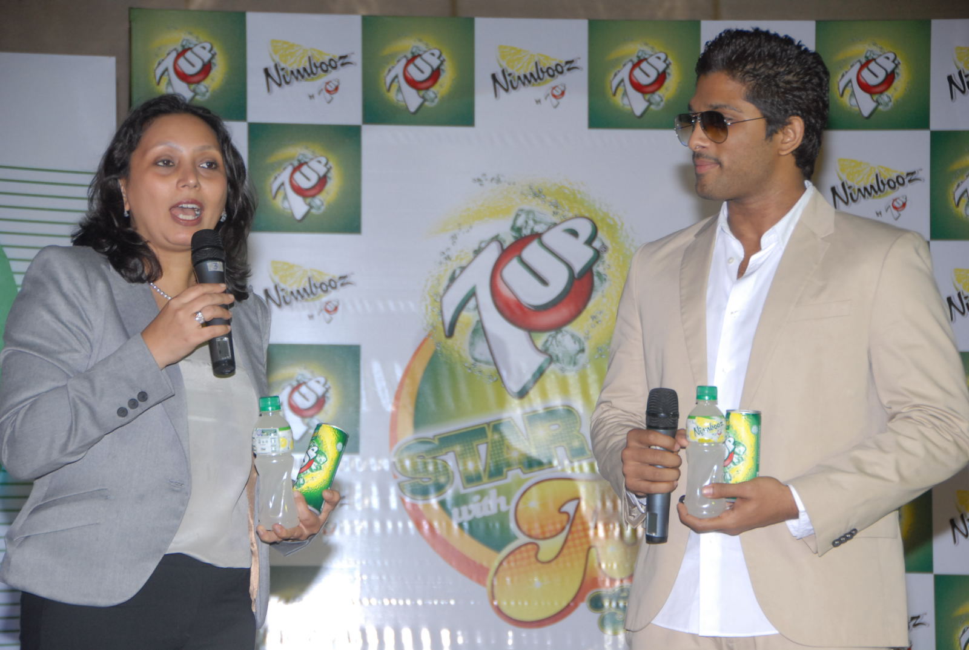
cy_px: 325
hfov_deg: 16.6
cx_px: 484
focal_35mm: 123
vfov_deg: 11.2
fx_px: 3318
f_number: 5
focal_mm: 82
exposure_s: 1/125
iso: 400
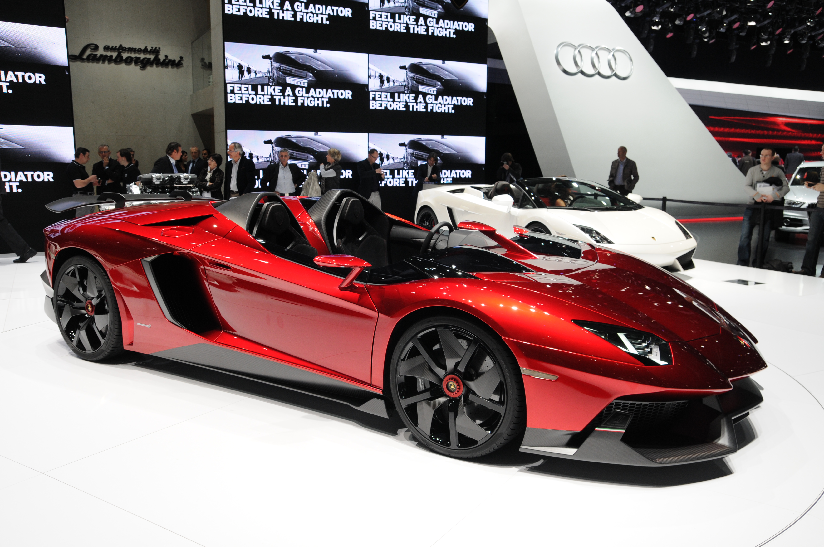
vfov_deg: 43.5
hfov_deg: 62.0
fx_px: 686
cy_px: 274
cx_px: 412
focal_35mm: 30
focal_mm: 20
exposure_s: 1/250
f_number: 8
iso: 400
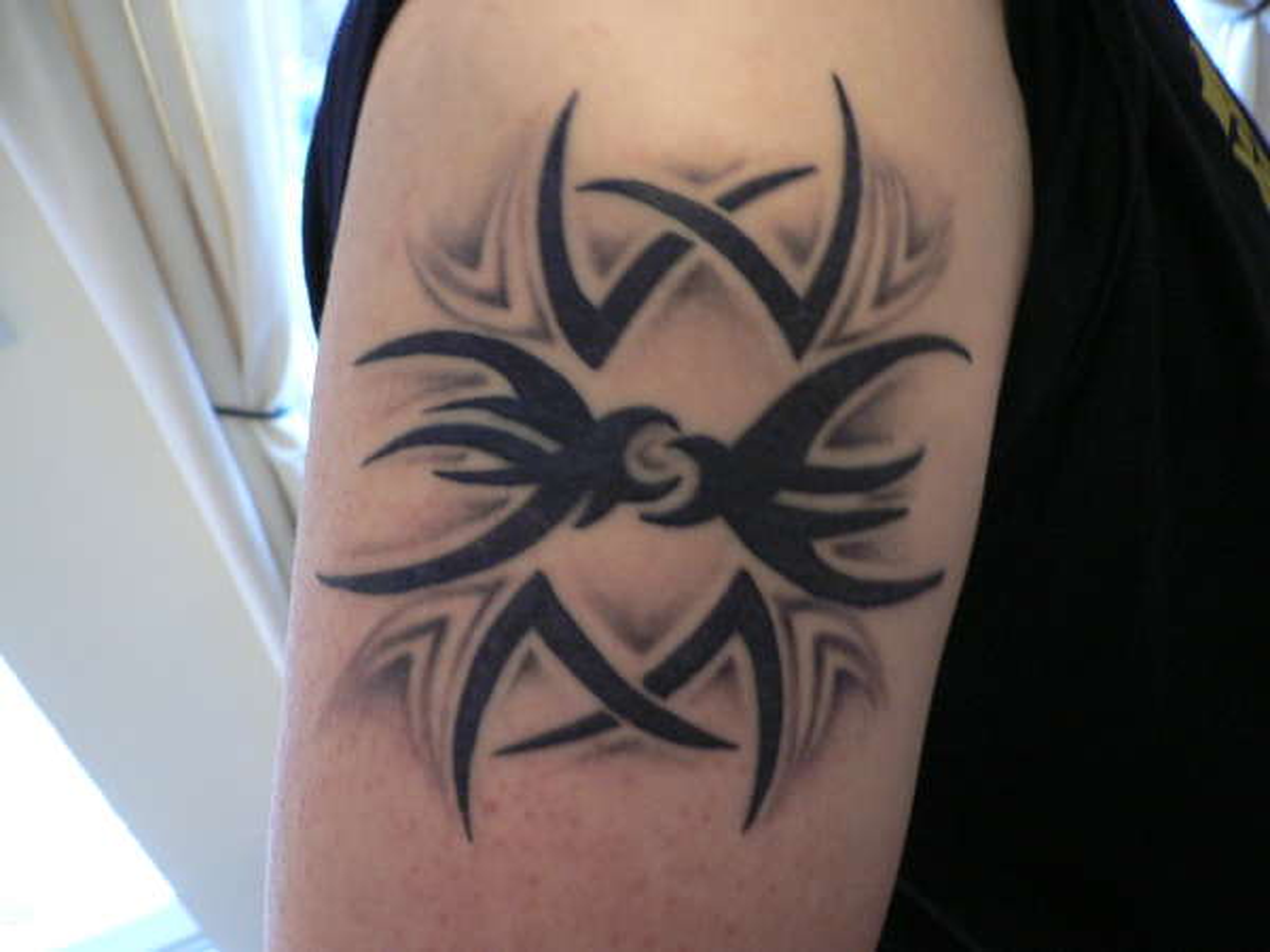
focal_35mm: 35
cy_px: 476
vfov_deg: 40.7
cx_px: 635
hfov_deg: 52.6
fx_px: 1284
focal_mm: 5.8
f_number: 2.8
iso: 200
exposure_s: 1/8
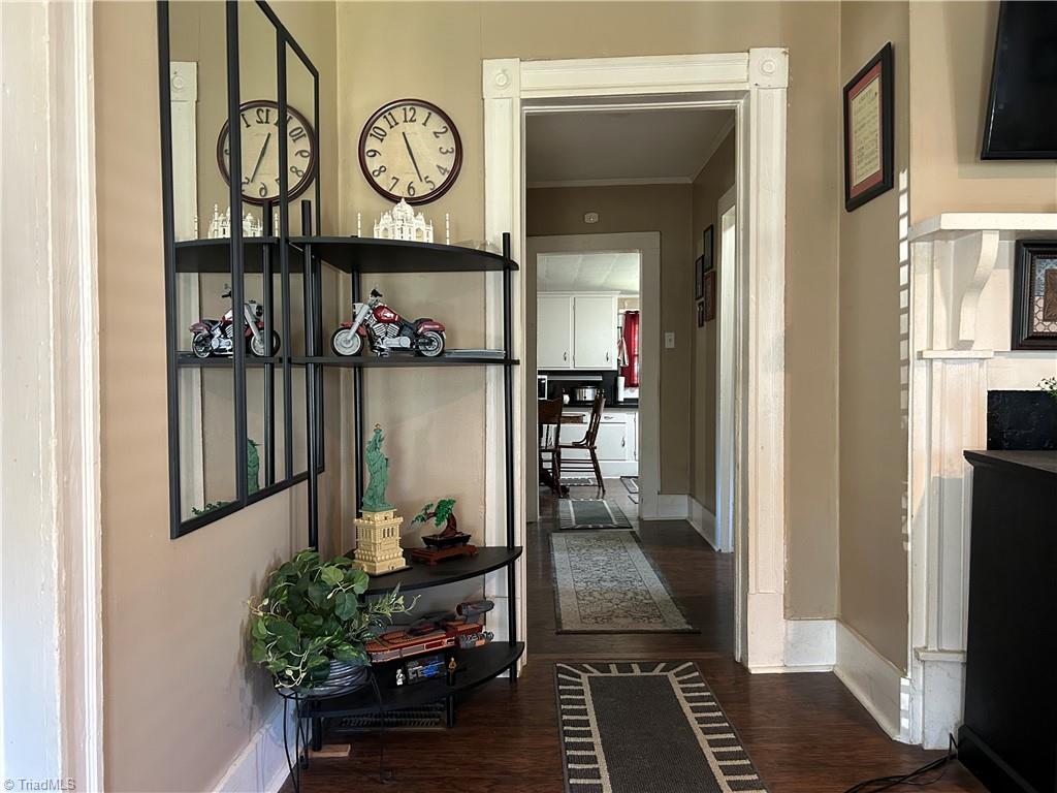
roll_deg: +0.8
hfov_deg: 67.3
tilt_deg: -1.4
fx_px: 794
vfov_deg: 53.1
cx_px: 528
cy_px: 396
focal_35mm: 26
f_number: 1.5
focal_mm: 5.7
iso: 320
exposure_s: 1/60
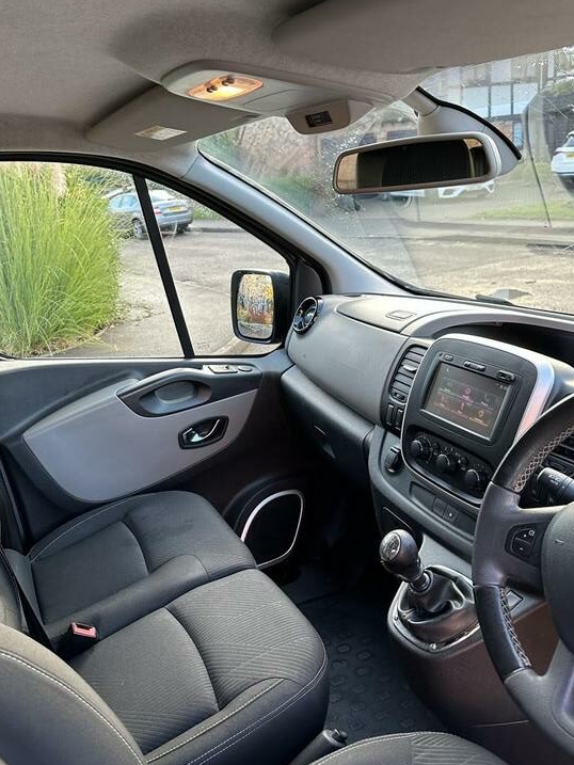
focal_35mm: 30
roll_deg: +7.0
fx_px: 663
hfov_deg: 46.5
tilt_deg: -15.1
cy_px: 335
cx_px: 228
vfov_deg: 59.8
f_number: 1.78
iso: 125
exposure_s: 1/121
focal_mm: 6.86
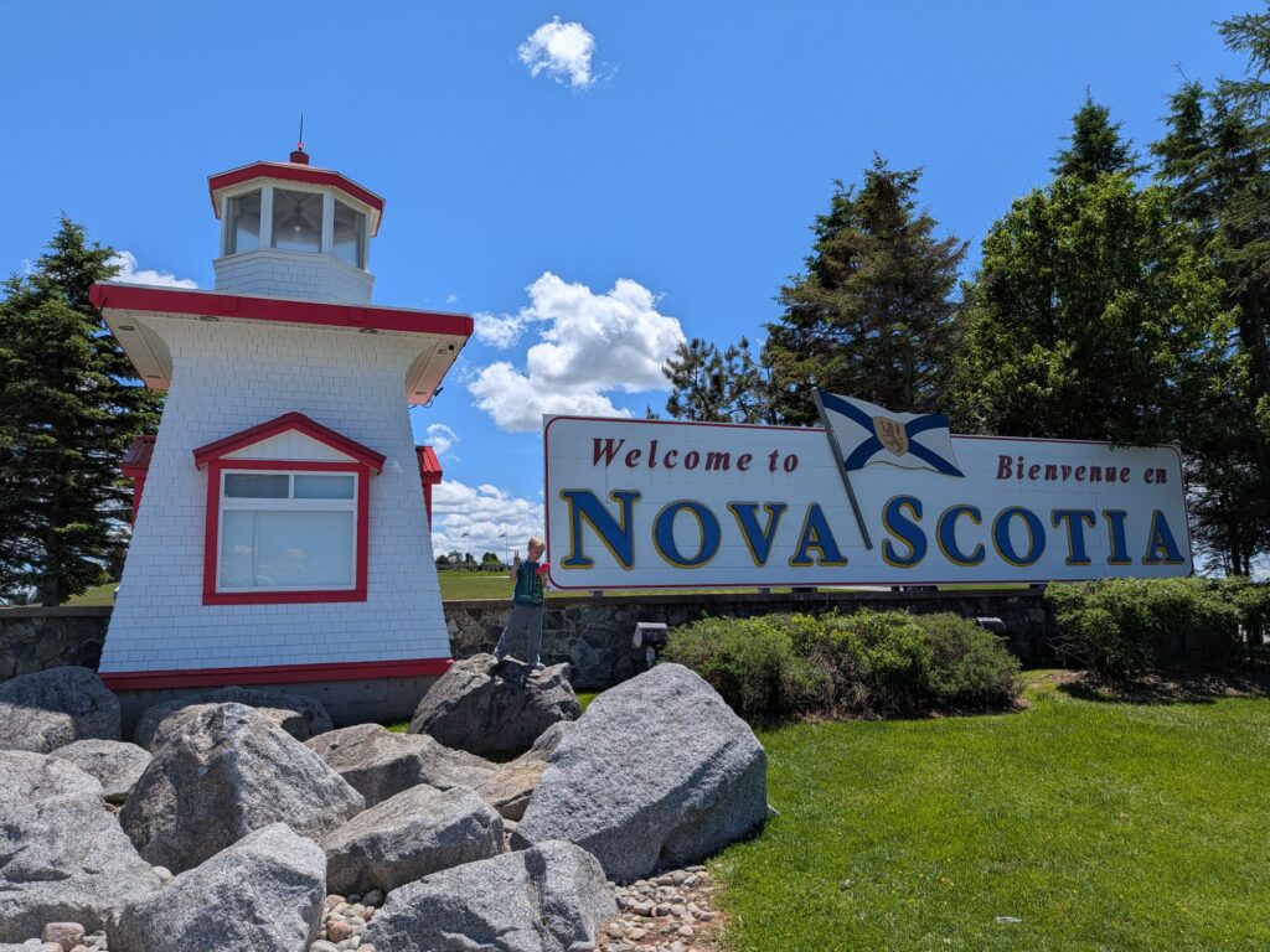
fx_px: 881
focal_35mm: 24
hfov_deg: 71.6
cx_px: 635
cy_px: 476
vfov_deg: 56.8
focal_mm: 4.53
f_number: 1.7
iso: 27
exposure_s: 1/2809
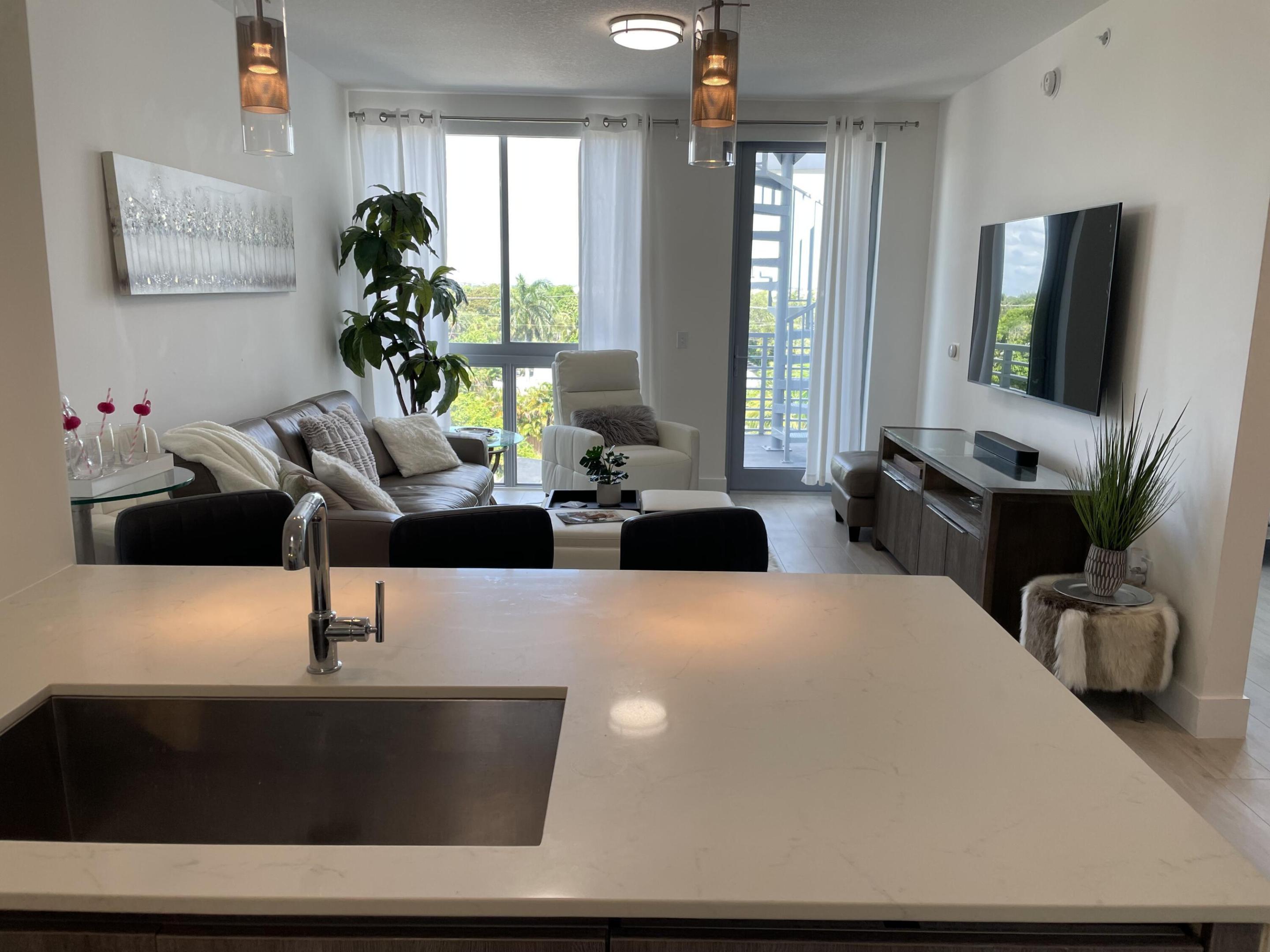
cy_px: 476
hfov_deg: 67.3
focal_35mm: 26
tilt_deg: -10.4
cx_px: 635
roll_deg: -0.8
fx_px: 954
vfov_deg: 53.1
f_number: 1.6
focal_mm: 4.2
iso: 32
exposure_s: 1/130
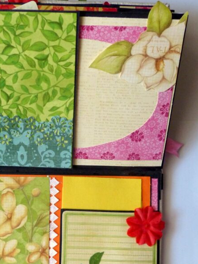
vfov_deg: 40.9
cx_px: 65
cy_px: 167
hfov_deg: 31.2
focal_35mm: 46
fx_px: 351
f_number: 3.2
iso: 400
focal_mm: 6.2
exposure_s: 1/250
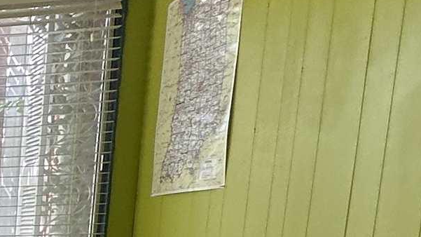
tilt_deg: -8.2
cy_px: 384
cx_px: -450
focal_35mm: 78
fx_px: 871
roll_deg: +0.8
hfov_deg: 17.7
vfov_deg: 14.2
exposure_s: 1/149
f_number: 2.2
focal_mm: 2.22
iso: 40
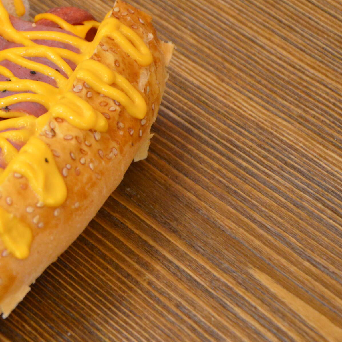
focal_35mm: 223
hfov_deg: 7.8
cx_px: -65
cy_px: 102
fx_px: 2493
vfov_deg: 7.8
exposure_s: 1/50
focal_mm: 70
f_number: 5.3
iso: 1600
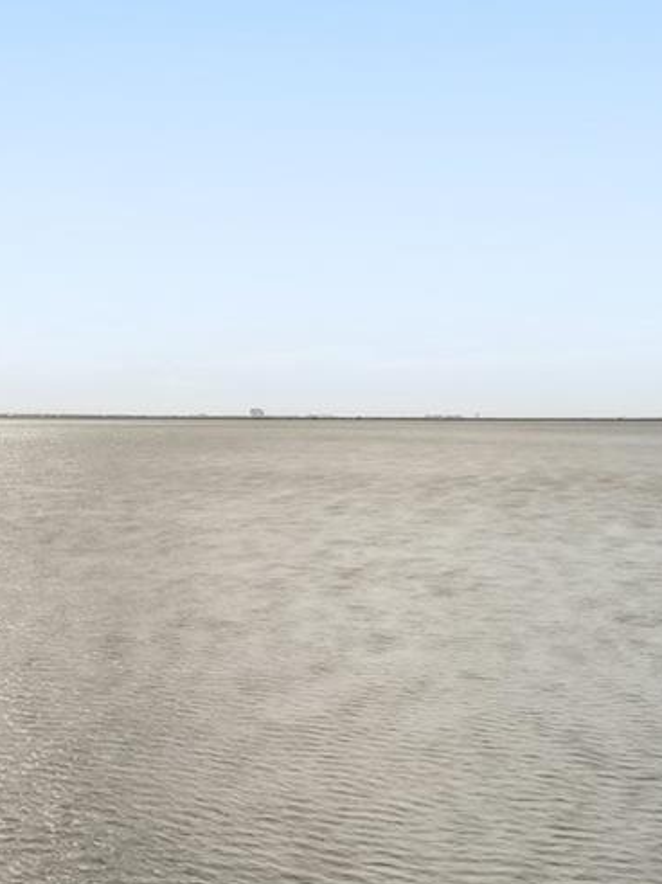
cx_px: -295
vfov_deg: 40.3
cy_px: 369
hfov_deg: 24.8
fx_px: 1199
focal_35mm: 47
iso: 100
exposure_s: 1/2000
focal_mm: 10
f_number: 7.1
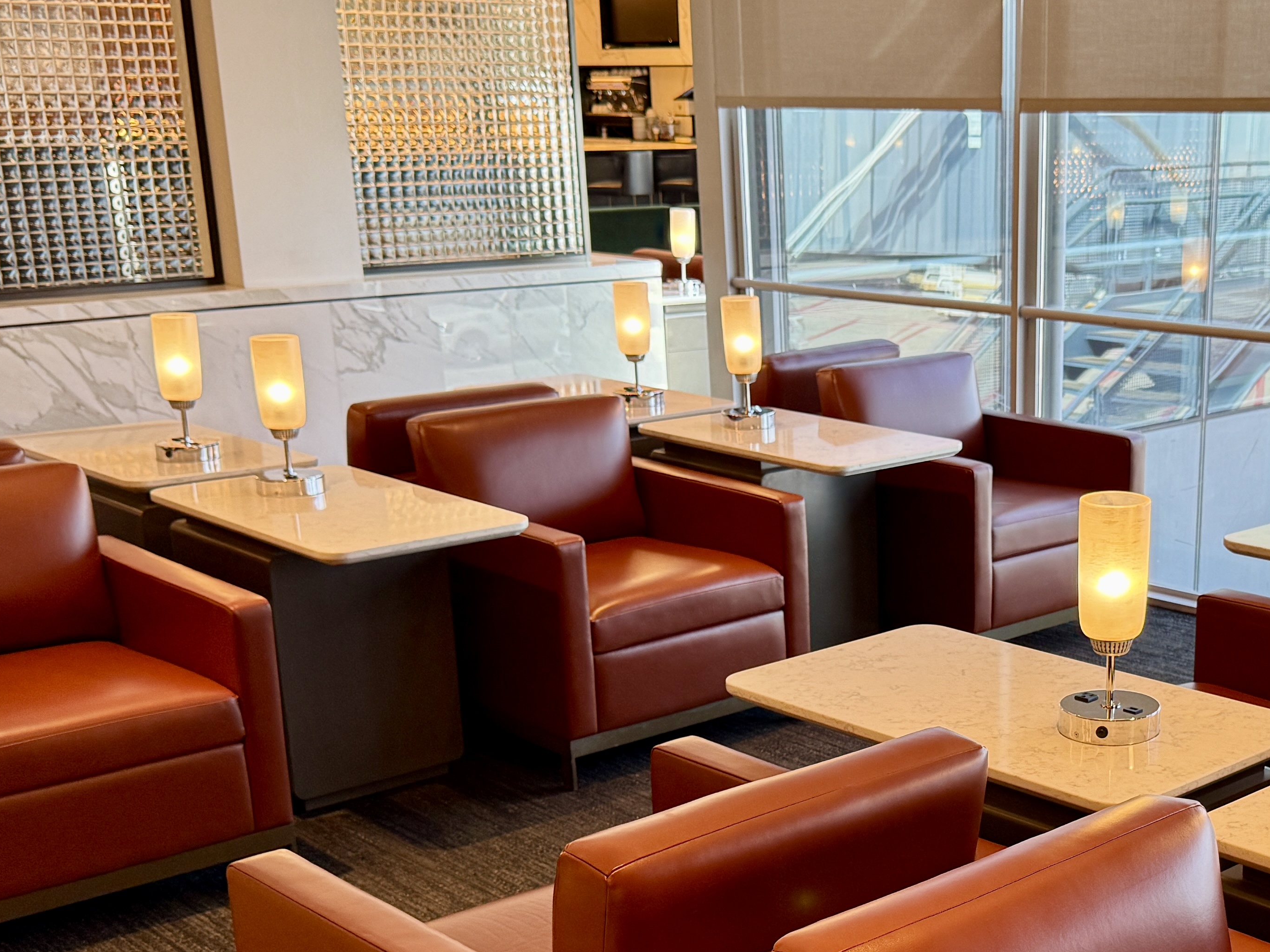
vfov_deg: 28.6
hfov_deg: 37.2
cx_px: 968
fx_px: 1834
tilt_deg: -18.3
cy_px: 732
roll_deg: +0.4
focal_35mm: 50
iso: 100
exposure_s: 1/60
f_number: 1.78
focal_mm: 6.76
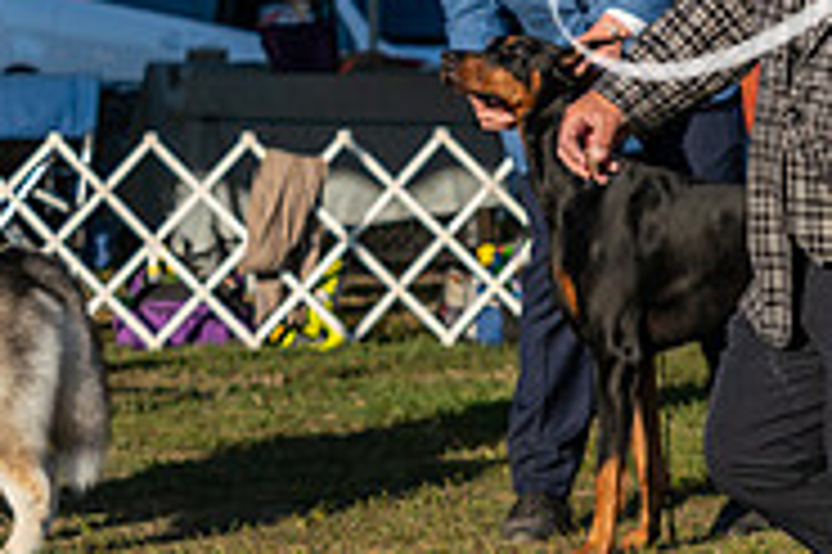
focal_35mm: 226
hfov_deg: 8.9
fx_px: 5218
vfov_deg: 6.1
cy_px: 160
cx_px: 1201
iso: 125
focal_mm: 72
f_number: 4.5
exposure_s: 1/1250
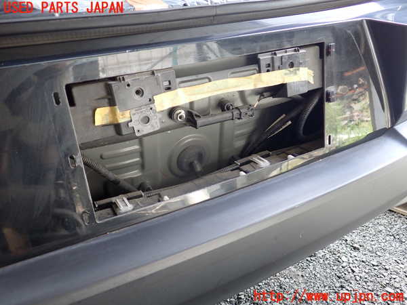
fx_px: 353
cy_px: 152
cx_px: 204
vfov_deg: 46.8
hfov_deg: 60.0
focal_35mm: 30
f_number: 2.3
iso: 200
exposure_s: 1/80
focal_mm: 5.4
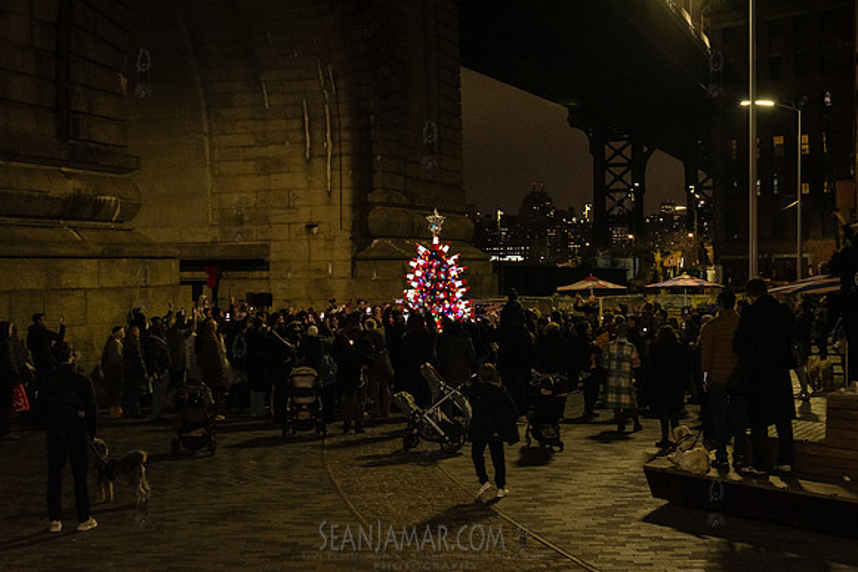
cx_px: 429
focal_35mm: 50
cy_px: 286
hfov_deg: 39.5
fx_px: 1194
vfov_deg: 27.0
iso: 8000
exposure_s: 1/125
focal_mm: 50
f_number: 3.5
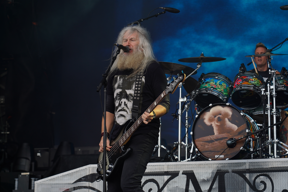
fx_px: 848
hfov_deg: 19.3
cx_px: 144
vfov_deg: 12.9
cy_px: 95
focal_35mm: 106
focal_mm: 105
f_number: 5.6
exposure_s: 1/250
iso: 100
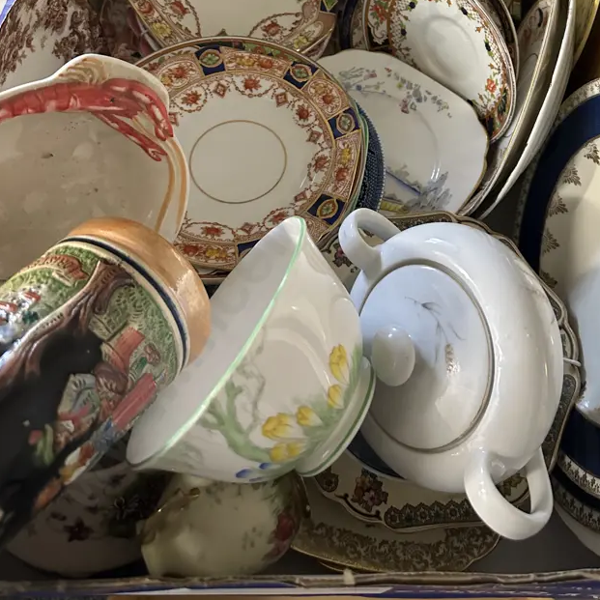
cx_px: 369
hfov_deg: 46.9
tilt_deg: -52.9
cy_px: 110
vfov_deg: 44.6
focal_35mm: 35
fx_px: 686
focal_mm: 6.86
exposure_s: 1/50
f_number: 1.78
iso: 800
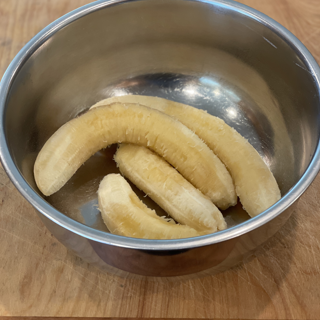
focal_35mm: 62
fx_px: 648
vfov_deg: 27.6
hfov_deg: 27.7
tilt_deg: -50.4
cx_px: 161
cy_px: 124
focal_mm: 6
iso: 160
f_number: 2
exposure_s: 1/60
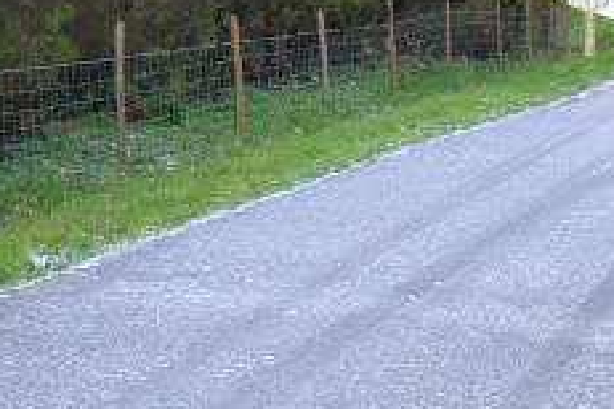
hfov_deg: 20.0
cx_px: 486
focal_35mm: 101
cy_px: 433
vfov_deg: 13.3
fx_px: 1722
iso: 80
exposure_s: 1/20
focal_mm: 5.8
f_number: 2.8
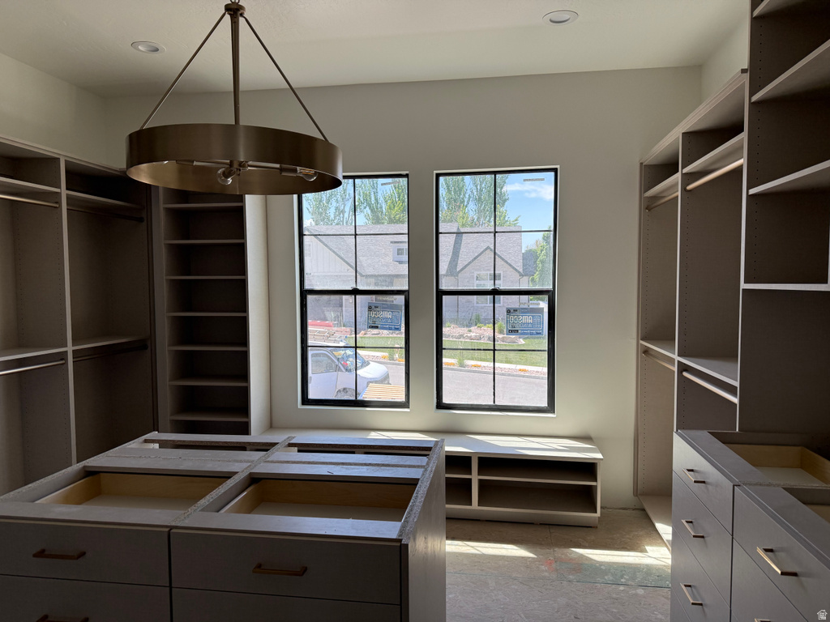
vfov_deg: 56.8
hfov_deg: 71.6
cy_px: 311
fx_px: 575
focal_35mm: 24
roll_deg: +0.3
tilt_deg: -1.2
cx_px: 415
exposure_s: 1/728
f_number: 1.78
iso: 100
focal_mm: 6.76
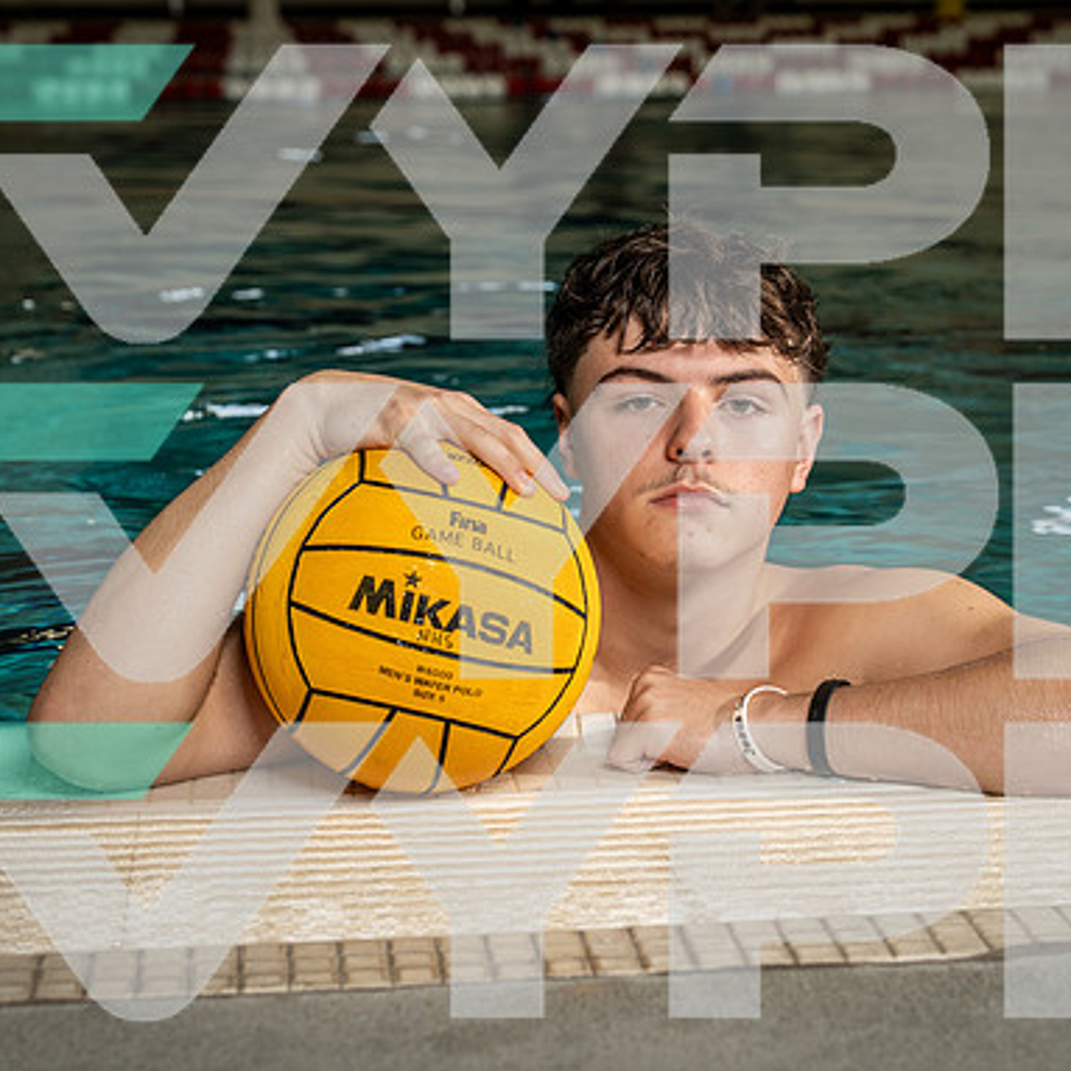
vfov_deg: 19.3
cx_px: 624
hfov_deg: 19.3
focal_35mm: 90
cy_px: 533
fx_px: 3150
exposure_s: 1/250
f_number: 5.6
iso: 640
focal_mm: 70
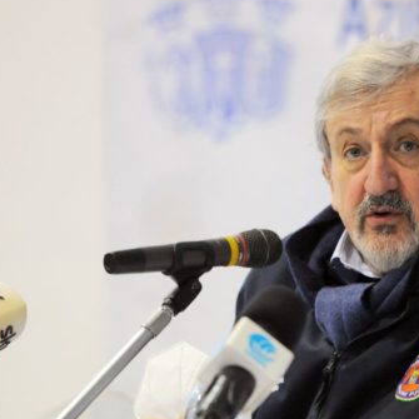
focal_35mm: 390
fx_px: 5341
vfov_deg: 4.5
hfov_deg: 4.5
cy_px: 261
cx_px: 452
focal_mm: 200
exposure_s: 1/250
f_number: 3.5
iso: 4000
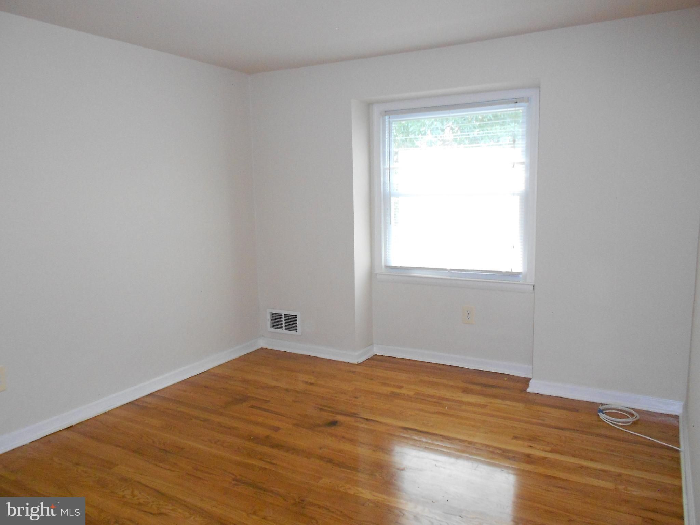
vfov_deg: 53.1
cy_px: 262
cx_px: 350
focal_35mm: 26
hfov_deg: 67.3
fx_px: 526
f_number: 3.2
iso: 400
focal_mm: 4.6
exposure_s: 1/30
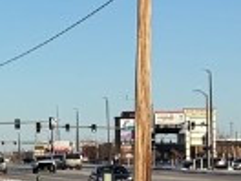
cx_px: -321
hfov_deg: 9.0
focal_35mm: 201
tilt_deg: +2.2
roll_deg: -0.2
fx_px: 1399
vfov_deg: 7.4
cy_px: 88
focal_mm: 5.96
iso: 50
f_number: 1.6
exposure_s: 1/4608
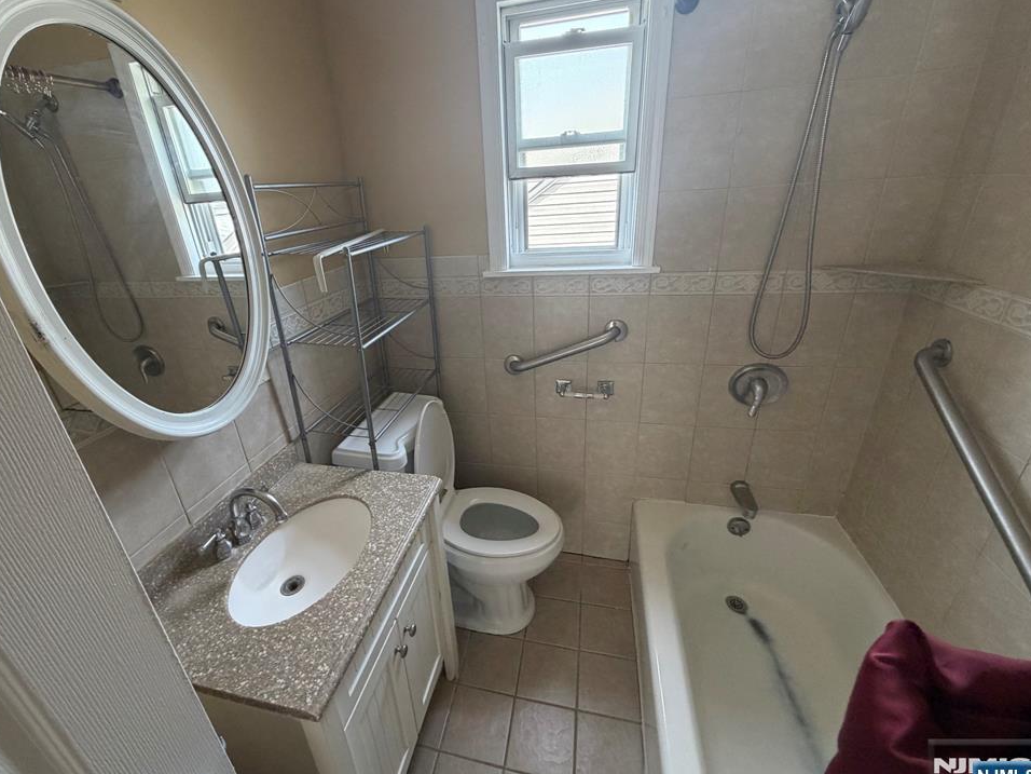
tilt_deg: -24.2
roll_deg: +4.8
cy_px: 377
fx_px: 447
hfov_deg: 98.1
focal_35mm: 15
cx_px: 485
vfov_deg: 81.7
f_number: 2.2
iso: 320
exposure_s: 1/110
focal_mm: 2.22
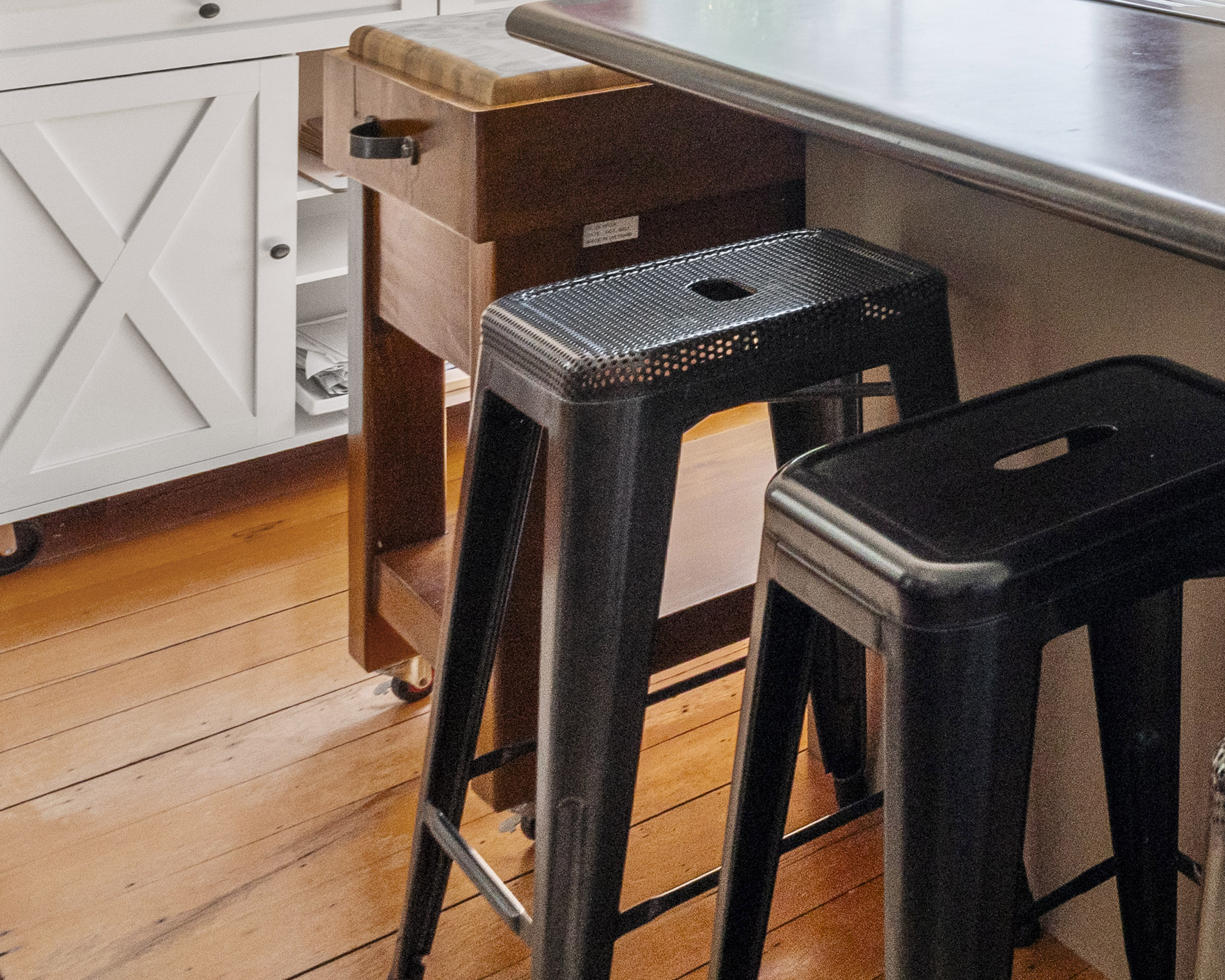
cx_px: 1964
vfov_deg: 27.2
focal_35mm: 48
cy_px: -255
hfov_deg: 25.5
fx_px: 1725
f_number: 8
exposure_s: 1/125
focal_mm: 14.8
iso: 640
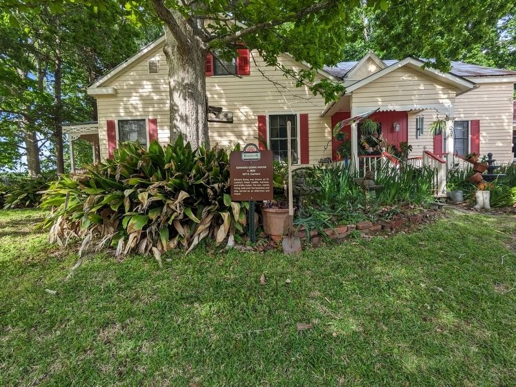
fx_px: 239
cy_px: 194
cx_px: 258
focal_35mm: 16
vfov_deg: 78.1
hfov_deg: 94.5
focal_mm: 2.22
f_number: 2.2
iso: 35
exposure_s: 1/462
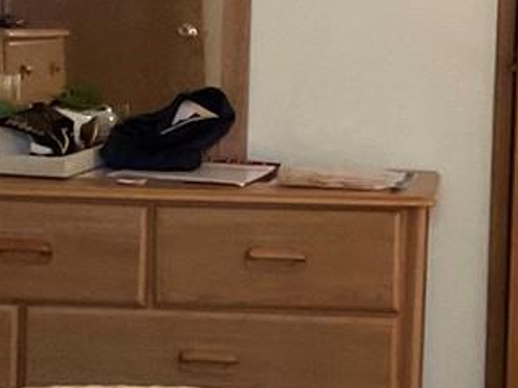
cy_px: 85
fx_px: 2200
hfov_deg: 13.4
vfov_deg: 10.1
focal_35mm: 147
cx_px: 357
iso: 320
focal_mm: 3
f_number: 1.8
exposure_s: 1/60
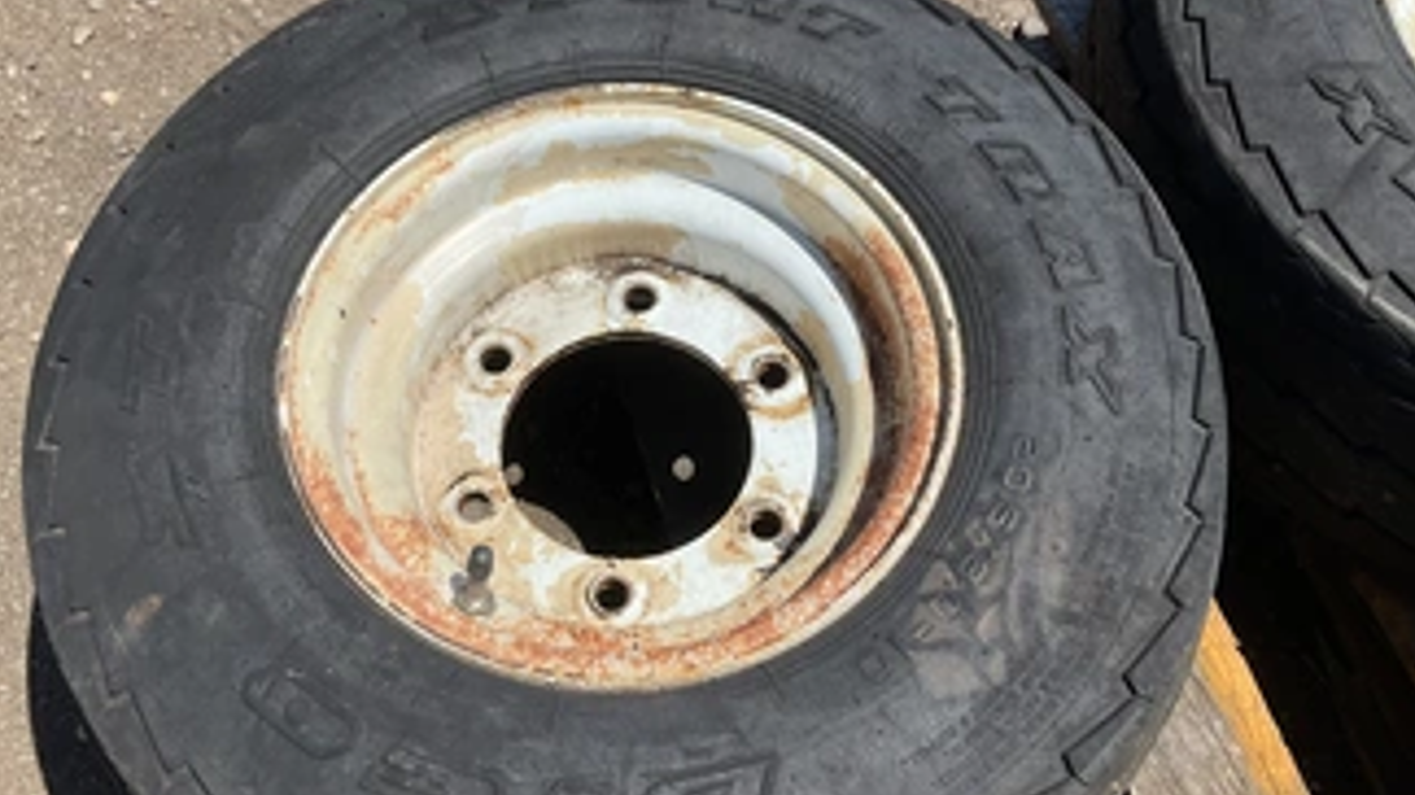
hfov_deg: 51.6
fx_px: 1463
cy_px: 389
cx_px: 651
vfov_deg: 30.4
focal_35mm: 39
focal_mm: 3
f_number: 1.8
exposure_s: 1/2141
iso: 25
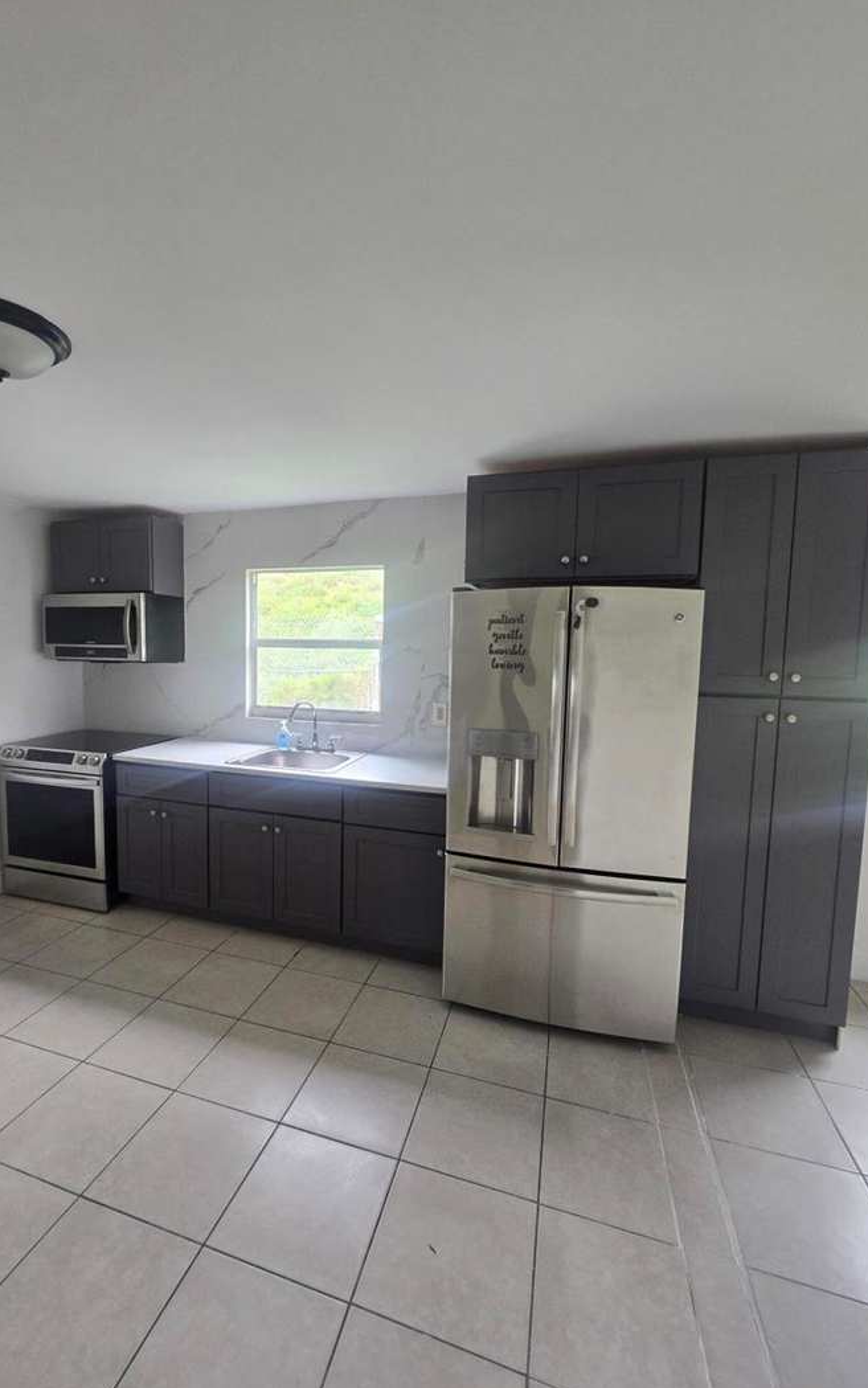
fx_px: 530
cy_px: 692
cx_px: 378
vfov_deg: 105.3
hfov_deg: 78.3
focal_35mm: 14
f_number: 2.2
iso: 100
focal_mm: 2.2
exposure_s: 1/60
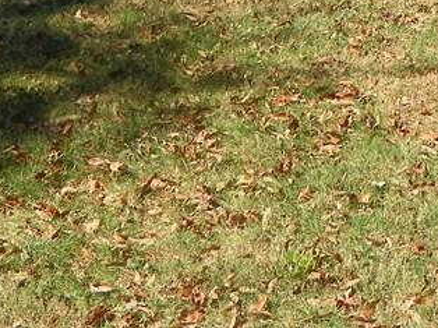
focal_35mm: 111
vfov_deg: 12.8
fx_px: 1403
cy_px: -130
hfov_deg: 17.5
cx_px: 370
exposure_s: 1/320
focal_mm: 6.1
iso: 64
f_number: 4.5
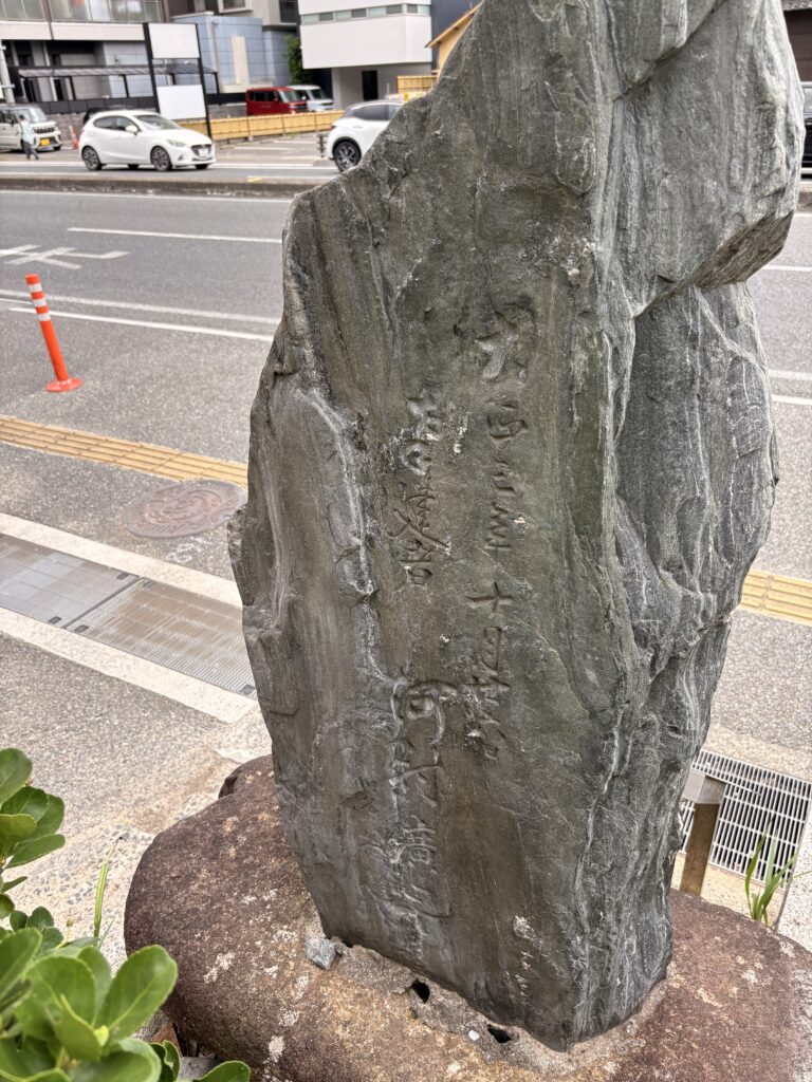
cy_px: 541
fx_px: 813
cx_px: 406
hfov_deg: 53.1
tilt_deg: -27.4
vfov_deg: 67.3
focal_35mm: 26
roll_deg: +2.5
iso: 50
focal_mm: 5.96
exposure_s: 1/482
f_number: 1.6
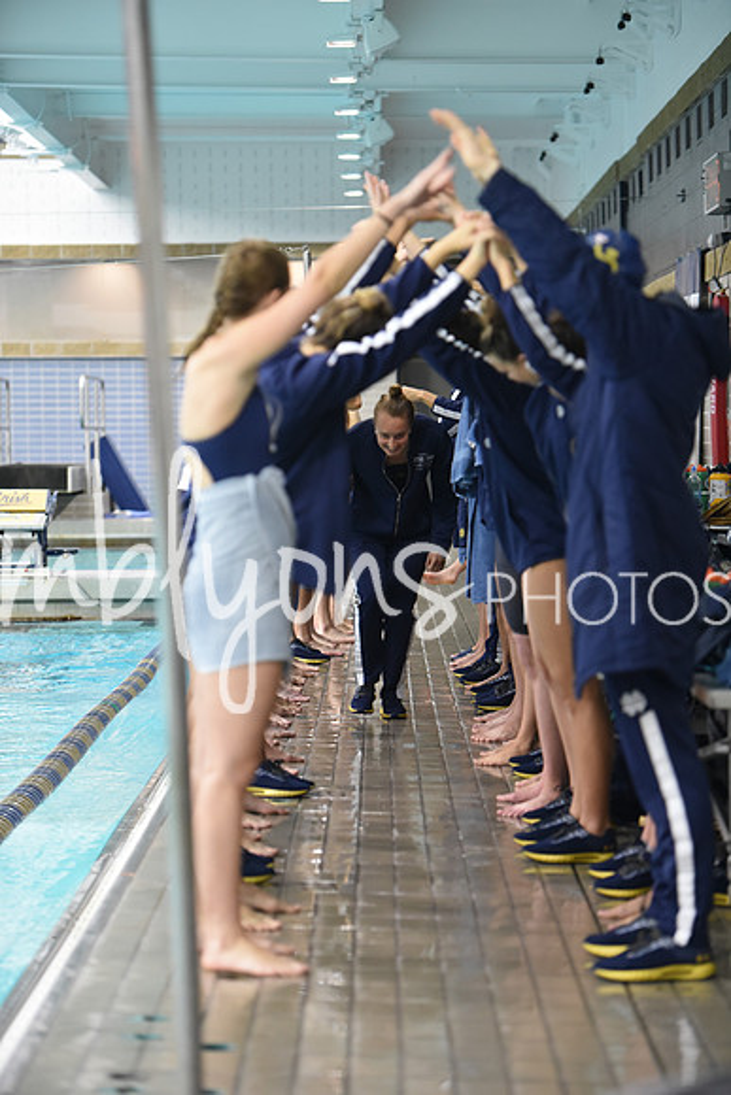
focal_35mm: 105
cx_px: 366
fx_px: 3196
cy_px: 548
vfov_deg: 19.5
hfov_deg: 13.0
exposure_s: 1/400
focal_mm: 105
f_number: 2.8
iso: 3200
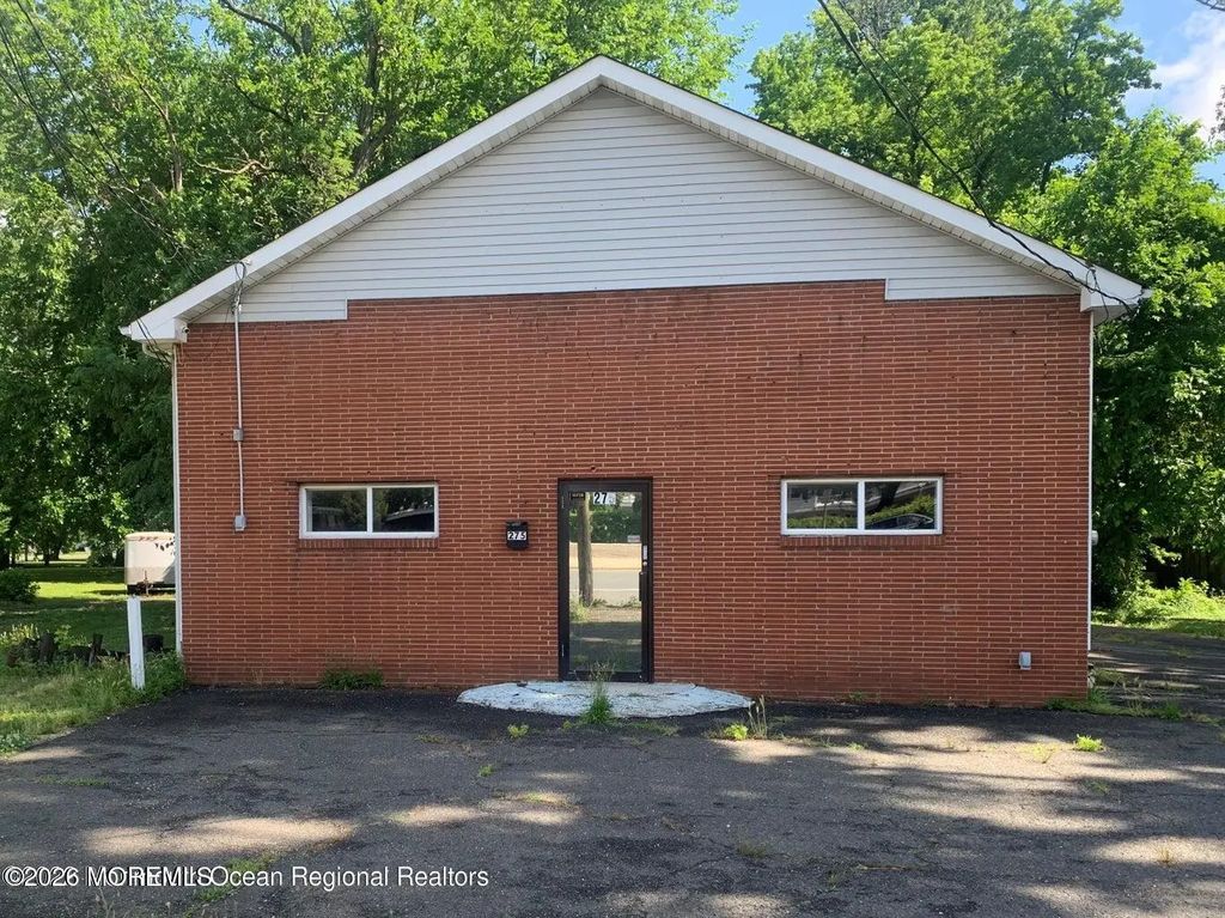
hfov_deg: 67.3
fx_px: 920
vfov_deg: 53.0
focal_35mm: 26
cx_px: 612
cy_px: 459
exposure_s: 1/385
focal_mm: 4.25
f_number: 1.8
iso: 25
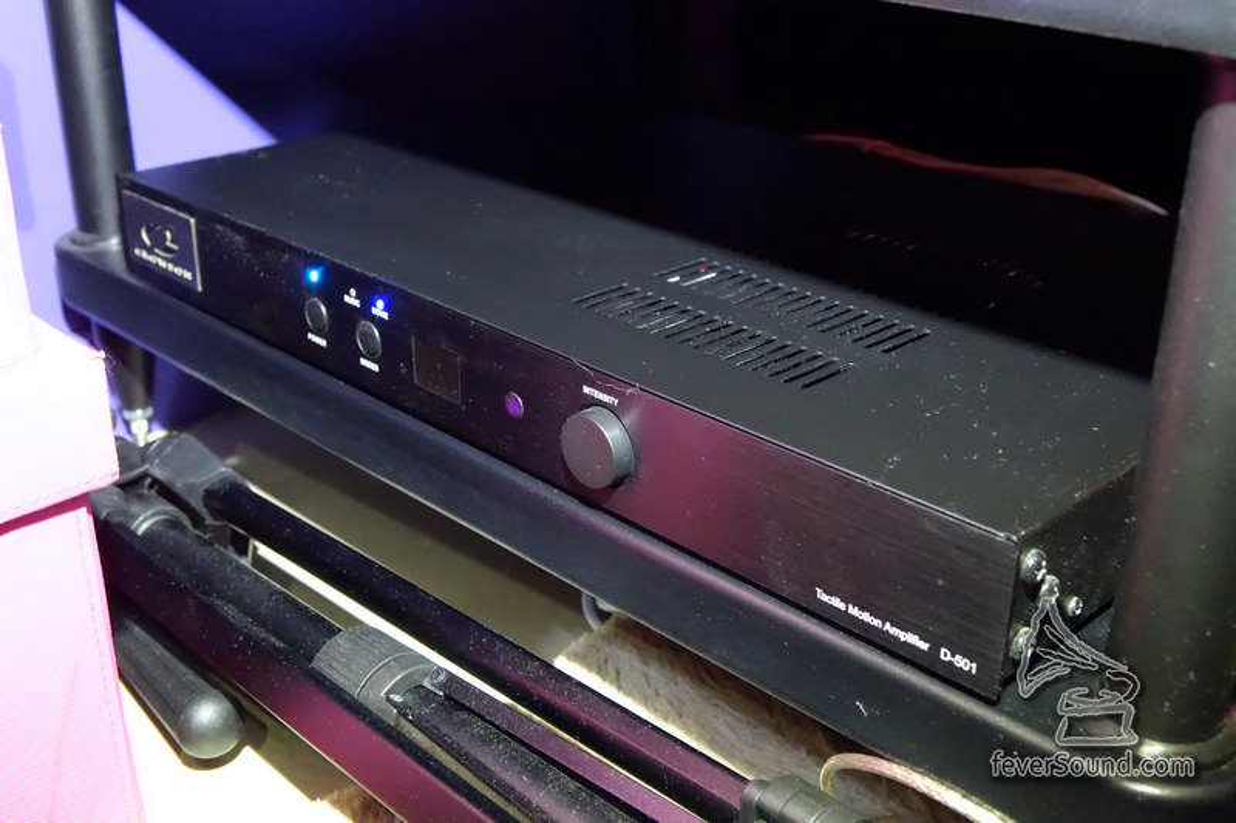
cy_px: 412
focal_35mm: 42
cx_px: 618
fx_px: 1442
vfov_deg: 31.9
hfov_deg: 46.4
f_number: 4
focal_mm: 15.45
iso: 5000
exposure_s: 1/30
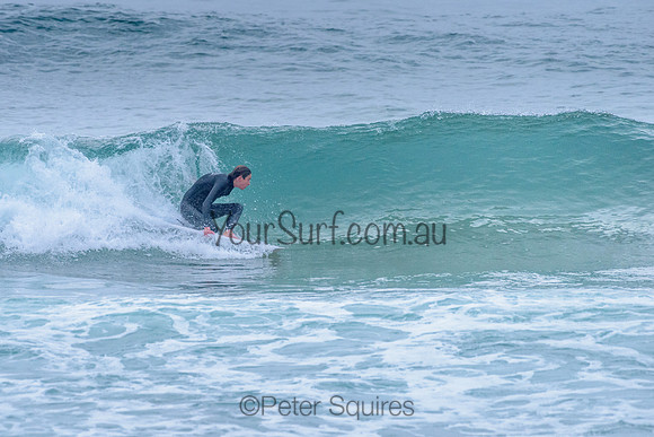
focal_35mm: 613
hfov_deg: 3.4
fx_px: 11136
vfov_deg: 2.2
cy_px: 189
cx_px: 256
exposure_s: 1/2000
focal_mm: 500
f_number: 5.6
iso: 2200
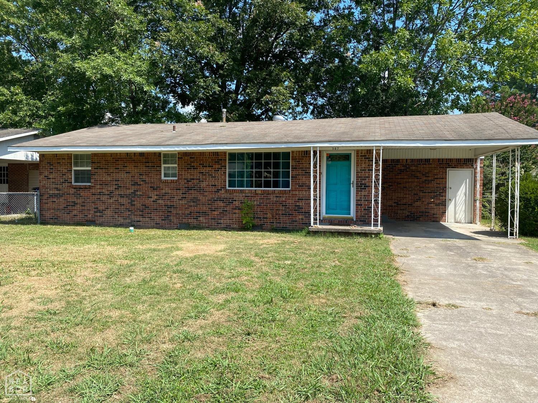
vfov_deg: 53.1
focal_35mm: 26
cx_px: 269
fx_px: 404
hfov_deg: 67.3
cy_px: 202
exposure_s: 1/1565
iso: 32
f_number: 1.8
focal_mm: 4.25
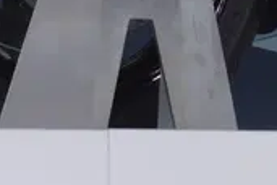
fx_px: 2585
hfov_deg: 6.1
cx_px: 369
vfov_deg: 3.9
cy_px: -429
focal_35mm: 336
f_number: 5
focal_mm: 48
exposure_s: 1/160
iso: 1000
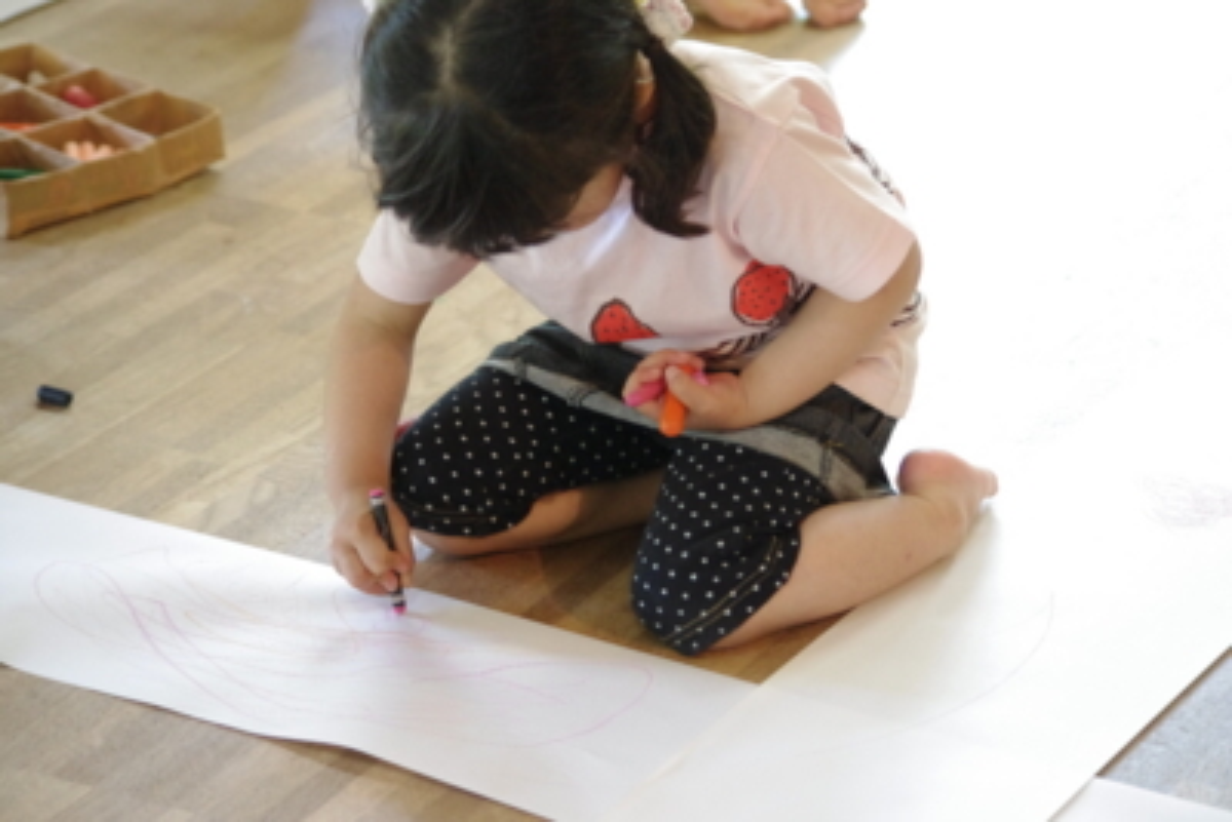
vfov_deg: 10.4
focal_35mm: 132
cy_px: 411
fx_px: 4519
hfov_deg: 15.5
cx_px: 616
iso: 3200
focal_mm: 87.5
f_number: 5
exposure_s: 1/50
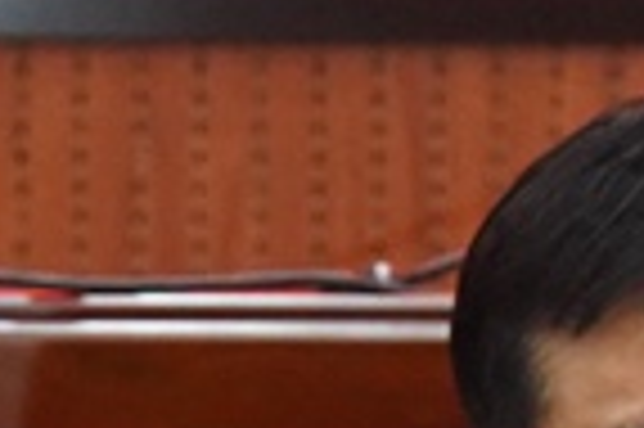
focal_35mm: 660
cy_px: 829
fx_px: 11793
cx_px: 847
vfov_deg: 2.1
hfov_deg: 3.1
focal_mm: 105
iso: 3200
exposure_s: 1/80
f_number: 5.6
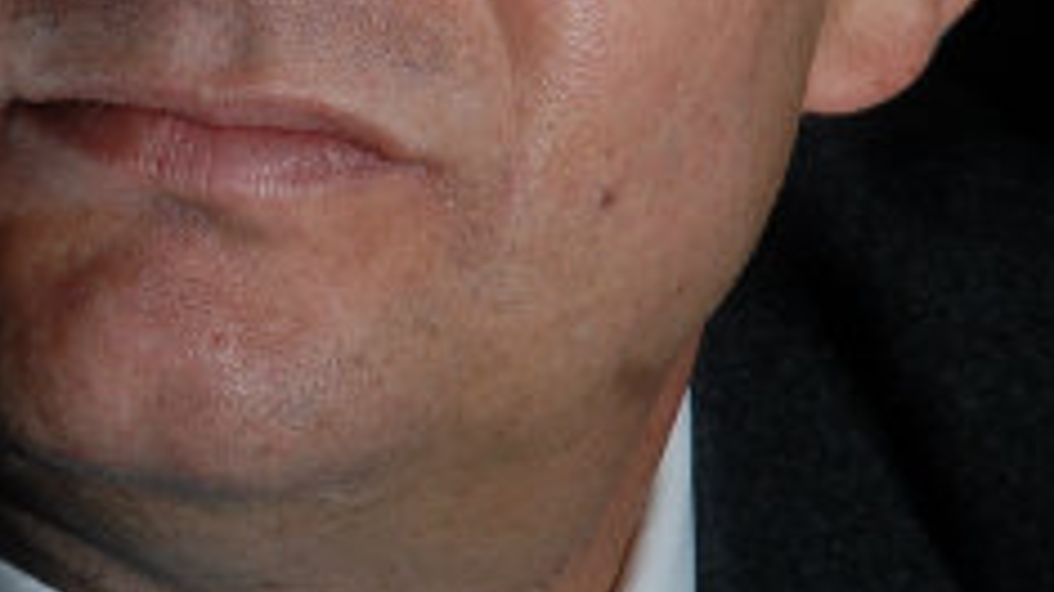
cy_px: -182
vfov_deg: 3.7
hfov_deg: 6.5
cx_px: -345
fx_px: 9192
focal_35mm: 329
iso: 100
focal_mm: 50
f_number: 11
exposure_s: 1/200
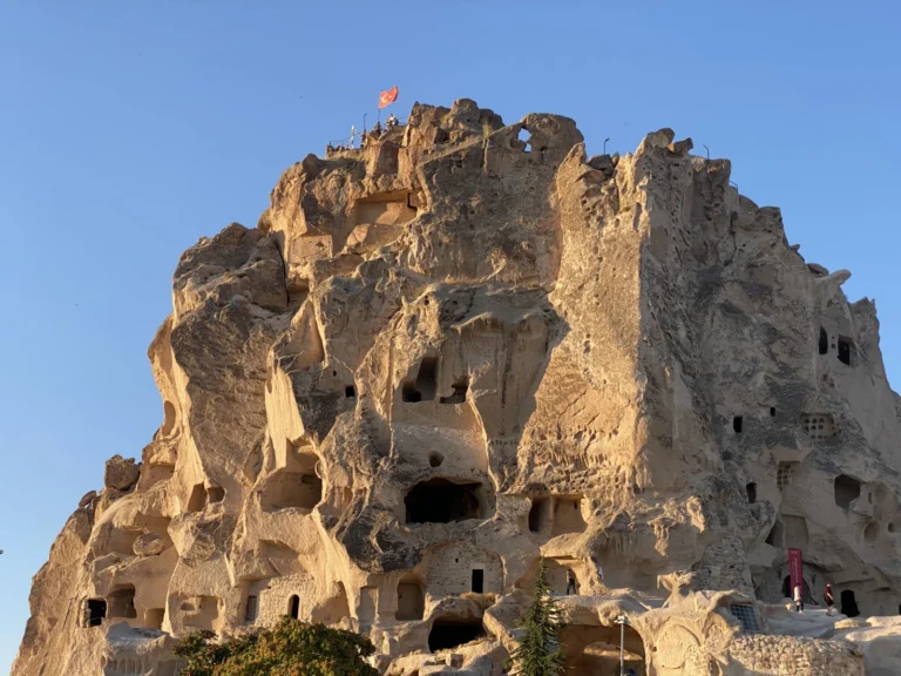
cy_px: 338
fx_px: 1353
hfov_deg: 36.8
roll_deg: -4.4
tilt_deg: +20.2
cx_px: 450
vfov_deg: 28.0
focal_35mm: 52
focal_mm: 6
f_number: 2
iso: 20
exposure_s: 1/510
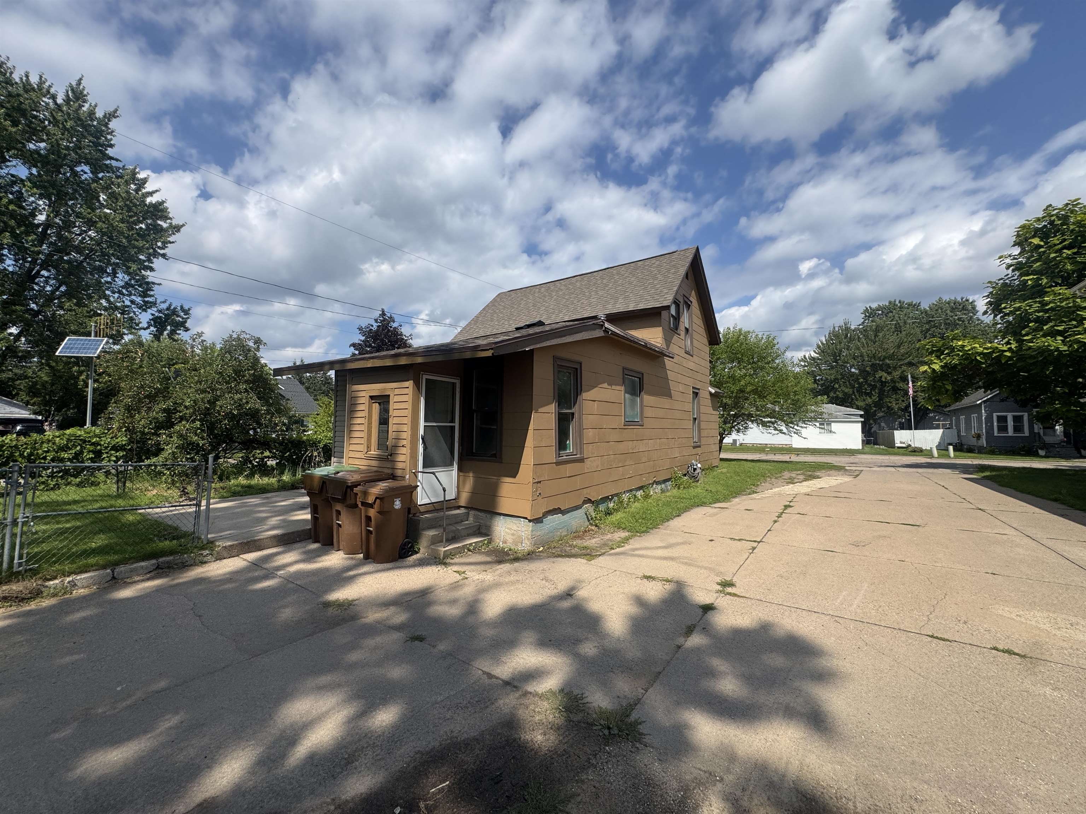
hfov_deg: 102.1
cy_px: 407
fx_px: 439
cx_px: 543
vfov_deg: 85.7
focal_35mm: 14
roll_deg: -0.2
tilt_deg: +3.5
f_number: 2.2
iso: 50
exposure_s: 1/2273
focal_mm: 2.22
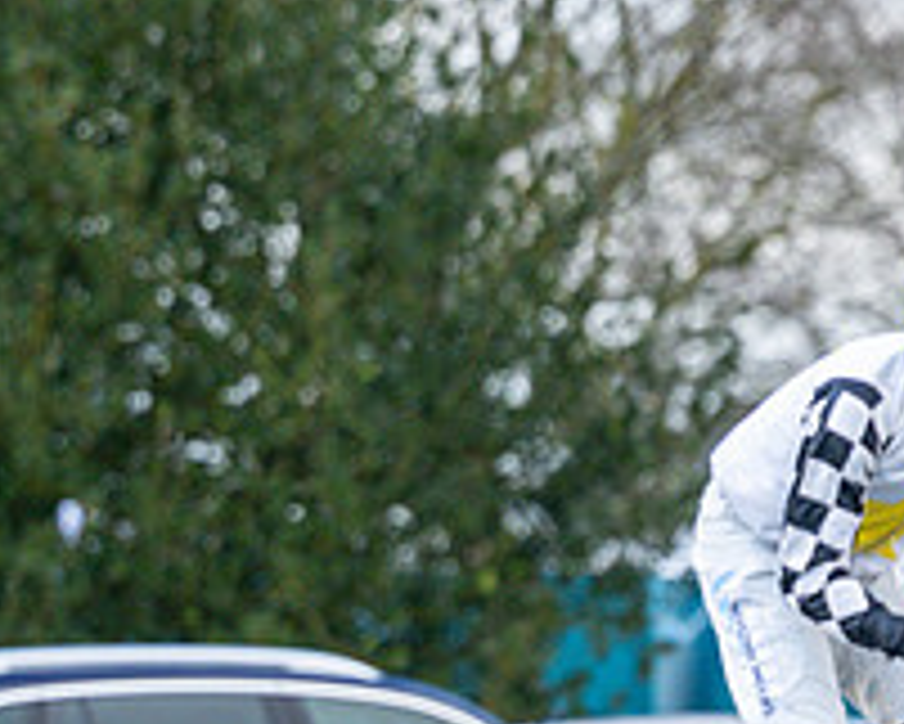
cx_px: 1151
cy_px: 981
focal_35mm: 706
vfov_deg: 2.2
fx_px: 18898
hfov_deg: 2.7
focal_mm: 145
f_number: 4
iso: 500
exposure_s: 1/800
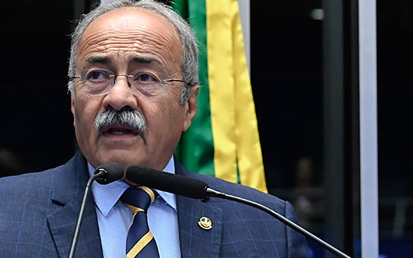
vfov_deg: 5.7
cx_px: 132
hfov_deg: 9.2
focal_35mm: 229
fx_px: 2578
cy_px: 212
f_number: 5.6
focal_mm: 93
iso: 6400
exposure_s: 1/100
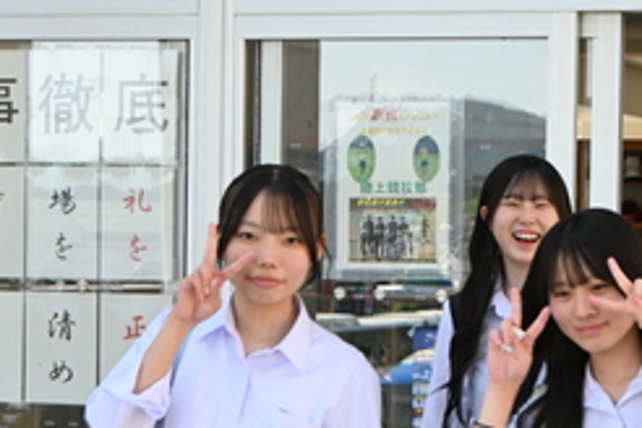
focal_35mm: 128
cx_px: 517
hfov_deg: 15.9
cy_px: 221
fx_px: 2282
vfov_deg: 10.7
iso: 200
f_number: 5.6
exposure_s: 1/250
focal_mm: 42
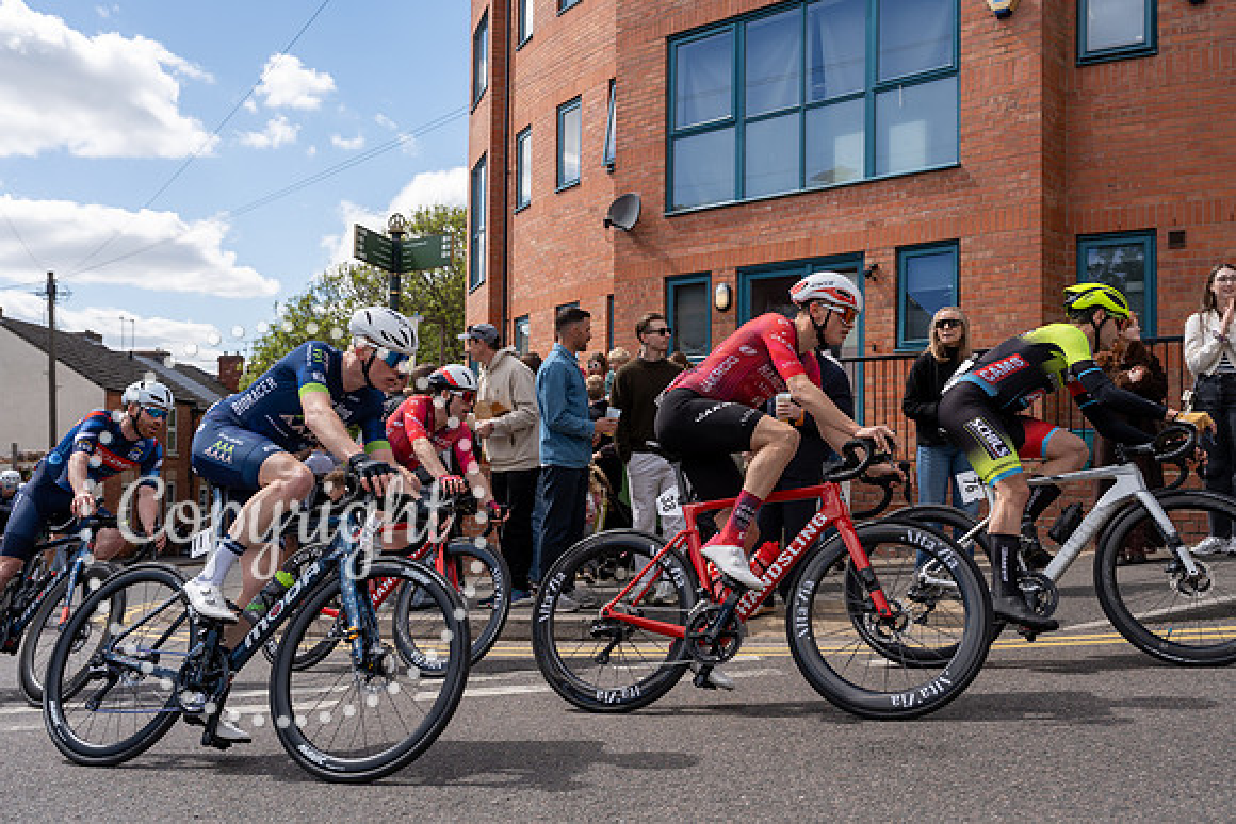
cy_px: 412
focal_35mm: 34
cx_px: 618
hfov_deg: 55.8
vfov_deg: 38.9
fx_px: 1168
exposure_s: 1/1000
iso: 200
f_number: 5
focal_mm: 34
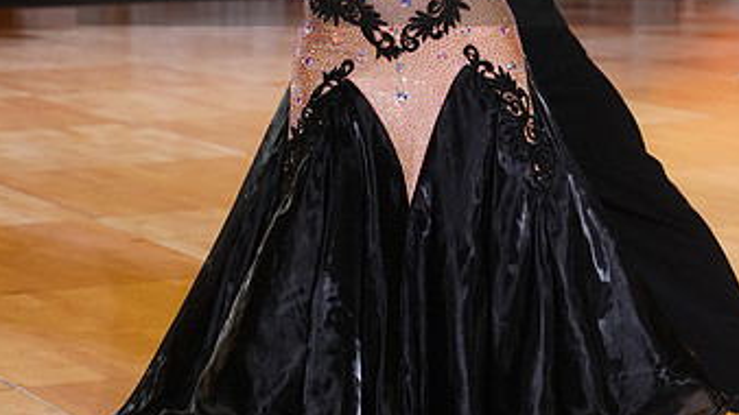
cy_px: -46
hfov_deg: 17.0
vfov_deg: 9.5
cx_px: 379
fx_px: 2469
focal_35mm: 126
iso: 2000
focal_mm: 70
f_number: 4
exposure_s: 1/400
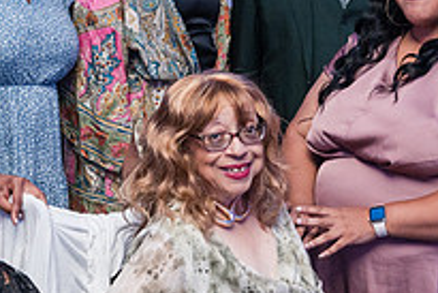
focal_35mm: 102
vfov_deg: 13.4
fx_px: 1242
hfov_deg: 19.8
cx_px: 103
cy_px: 138
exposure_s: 1/250
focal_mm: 36
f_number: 6.3
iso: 6400
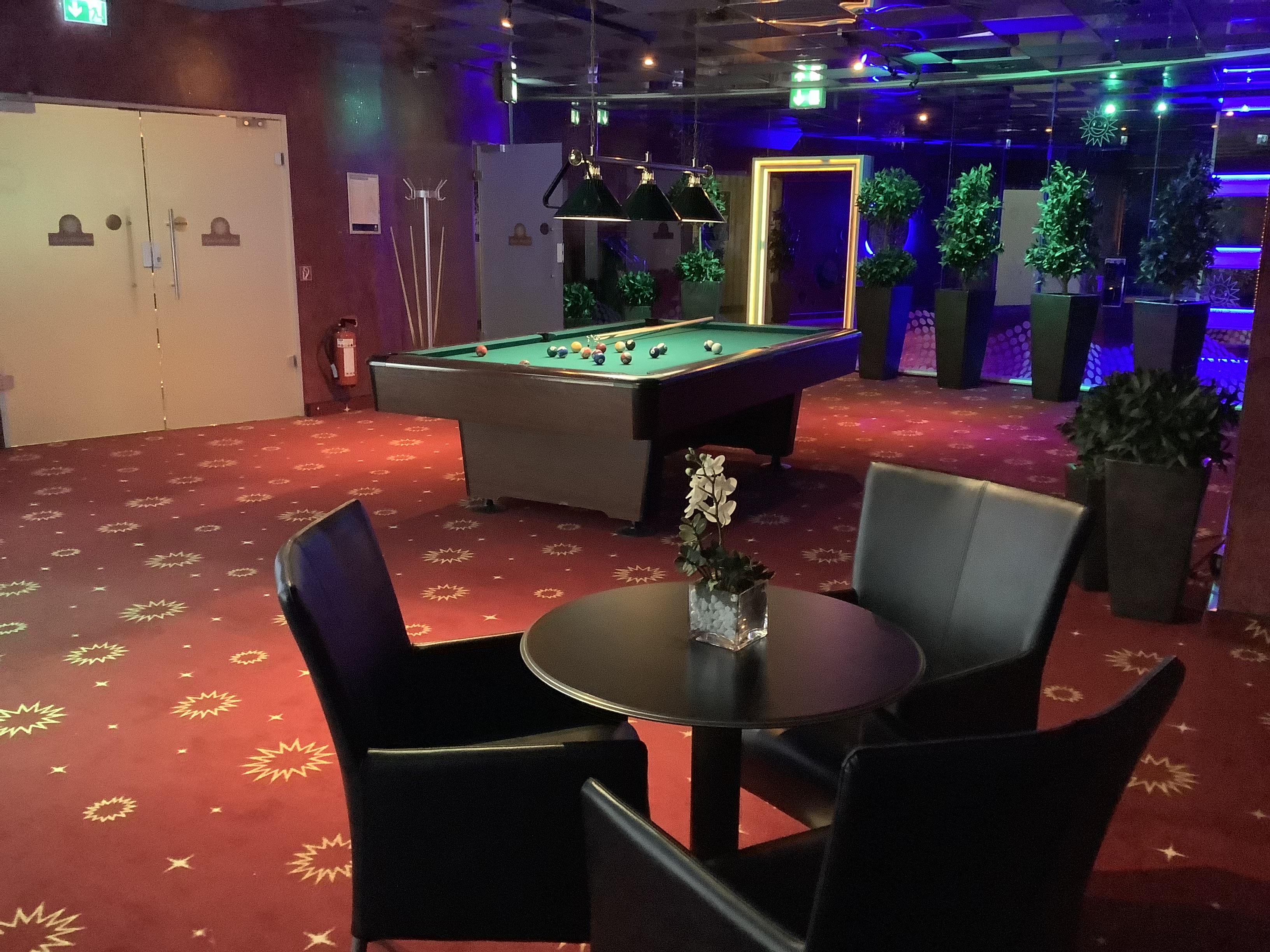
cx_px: 635
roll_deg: -0.9
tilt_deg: -11.4
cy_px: 476
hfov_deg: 58.4
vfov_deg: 45.4
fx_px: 1137
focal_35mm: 31
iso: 640
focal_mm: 3.3
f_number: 2.4
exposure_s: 1/25
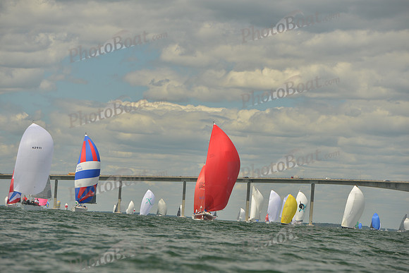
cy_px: 136
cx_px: 204
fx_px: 2159
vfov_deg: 7.2
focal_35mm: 190
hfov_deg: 10.8
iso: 400
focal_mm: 190
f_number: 7.1
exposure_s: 1/1000
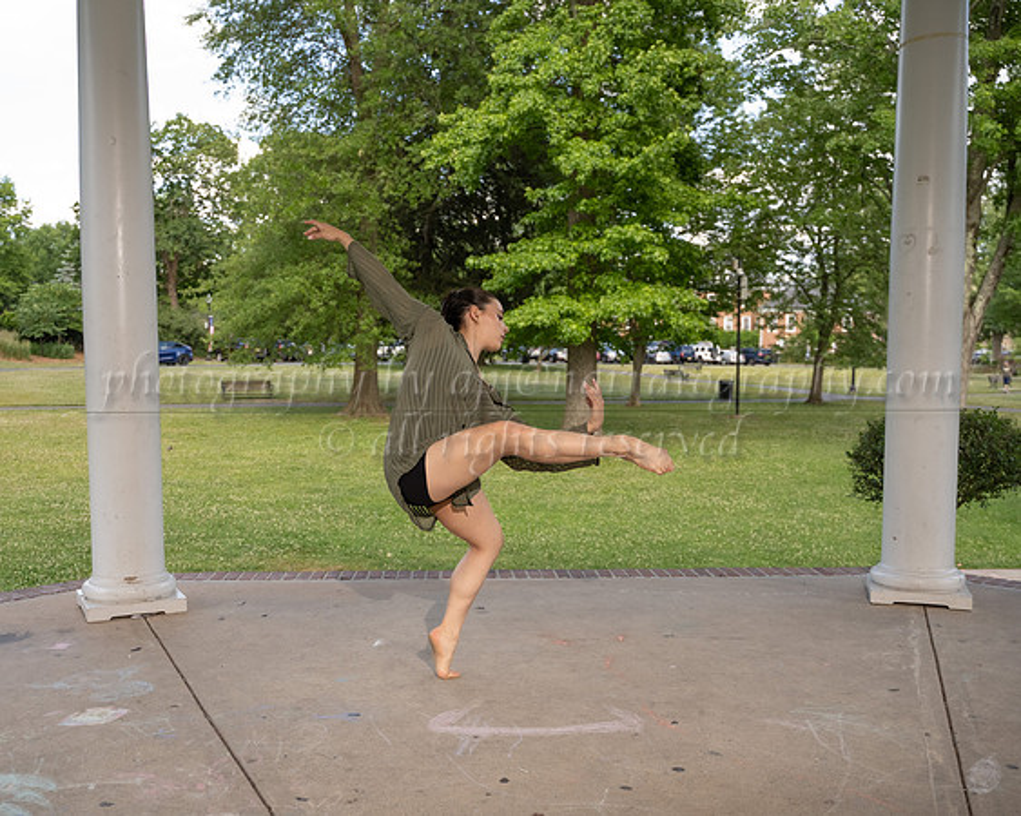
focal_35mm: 34
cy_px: 437
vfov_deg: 42.9
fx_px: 1038
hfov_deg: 52.3
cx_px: 457
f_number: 3.2
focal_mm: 28
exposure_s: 1/800
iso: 400
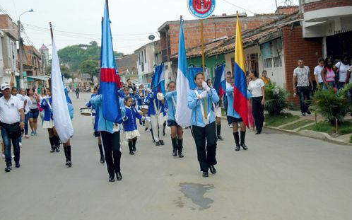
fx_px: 633
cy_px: 97
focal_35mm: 66
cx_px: 176
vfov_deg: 19.7
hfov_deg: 31.1
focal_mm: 11
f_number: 4.5
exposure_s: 1/320
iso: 80
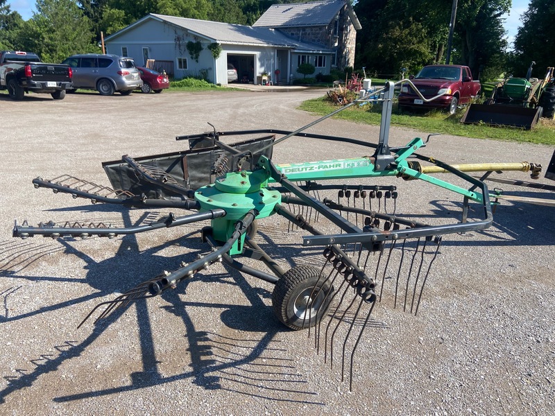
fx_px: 417
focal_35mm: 26
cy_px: 208
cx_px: 278
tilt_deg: -20.9
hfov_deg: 67.3
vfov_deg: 53.1
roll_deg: -0.3
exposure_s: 1/1838
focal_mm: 4.25
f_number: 1.8
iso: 32
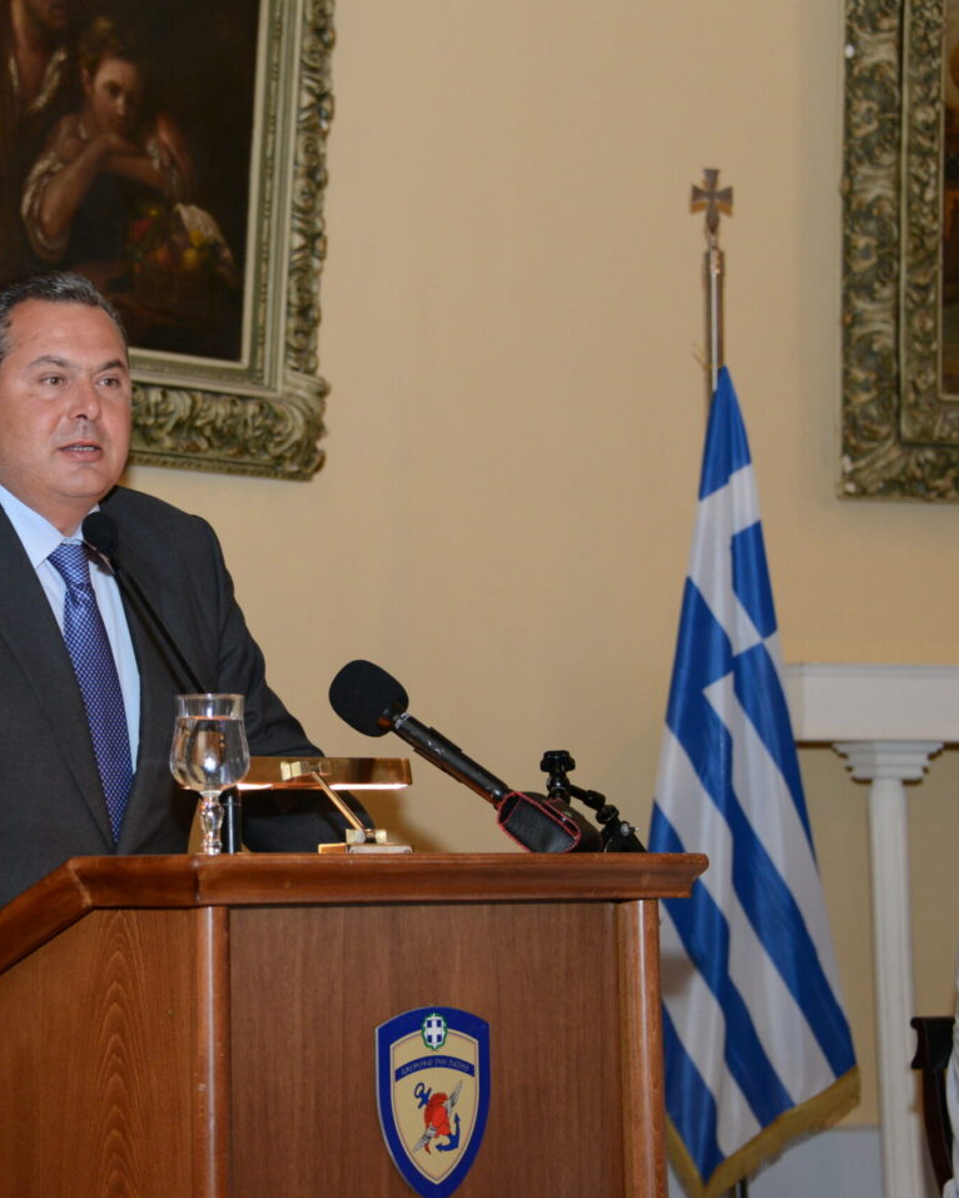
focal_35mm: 96
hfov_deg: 15.9
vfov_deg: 20.0
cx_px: 189
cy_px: 598
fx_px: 3405
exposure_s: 1/160
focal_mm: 68
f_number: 4.8
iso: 1400
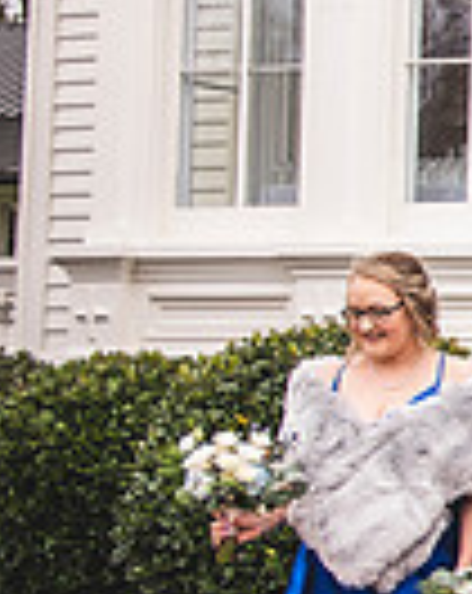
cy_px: 281
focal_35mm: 116
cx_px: 1286
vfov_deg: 16.6
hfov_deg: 10.5
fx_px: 2033
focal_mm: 28
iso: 100
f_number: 2.8
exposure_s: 1/250
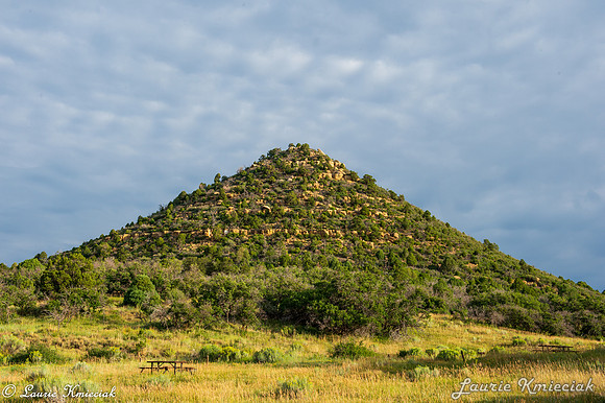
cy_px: 202
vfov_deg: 28.0
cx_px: 302
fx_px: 806
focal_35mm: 48
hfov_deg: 41.1
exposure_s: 1/250
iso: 450
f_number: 14
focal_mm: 48
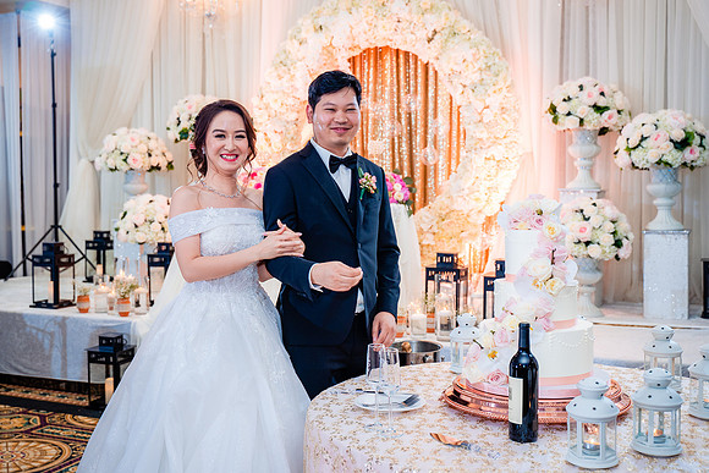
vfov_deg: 29.7
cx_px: 324
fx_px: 893
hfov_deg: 43.3
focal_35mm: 45
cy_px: 237
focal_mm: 39
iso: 800
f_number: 3.5
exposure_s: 1/160
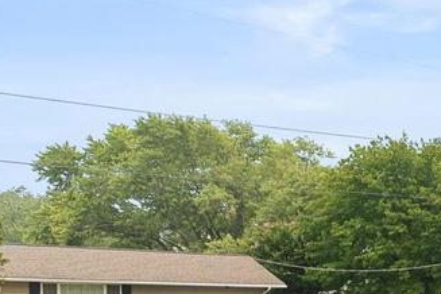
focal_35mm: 66
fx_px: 808
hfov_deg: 22.2
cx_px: 738
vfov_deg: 19.6
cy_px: 332
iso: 200
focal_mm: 10
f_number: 7.1
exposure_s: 1/640
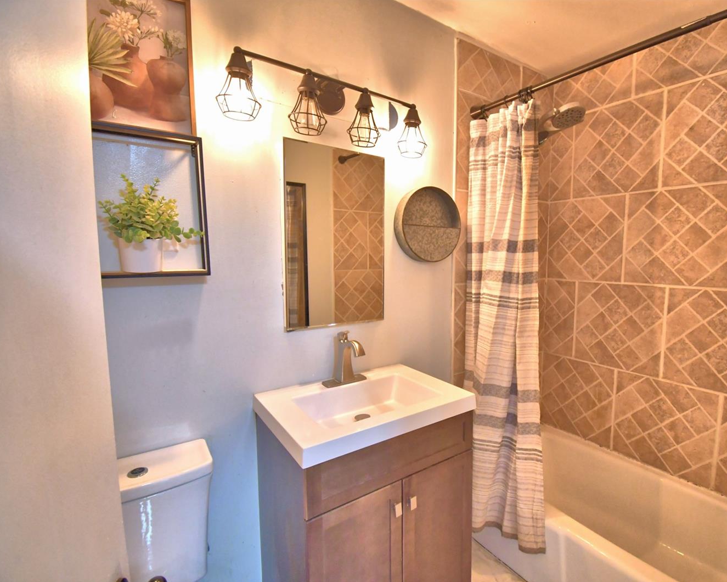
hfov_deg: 88.8
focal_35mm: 17
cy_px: 292
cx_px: 426
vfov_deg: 77.0
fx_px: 366
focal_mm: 10
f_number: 4.5
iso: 1000
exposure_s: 1/30
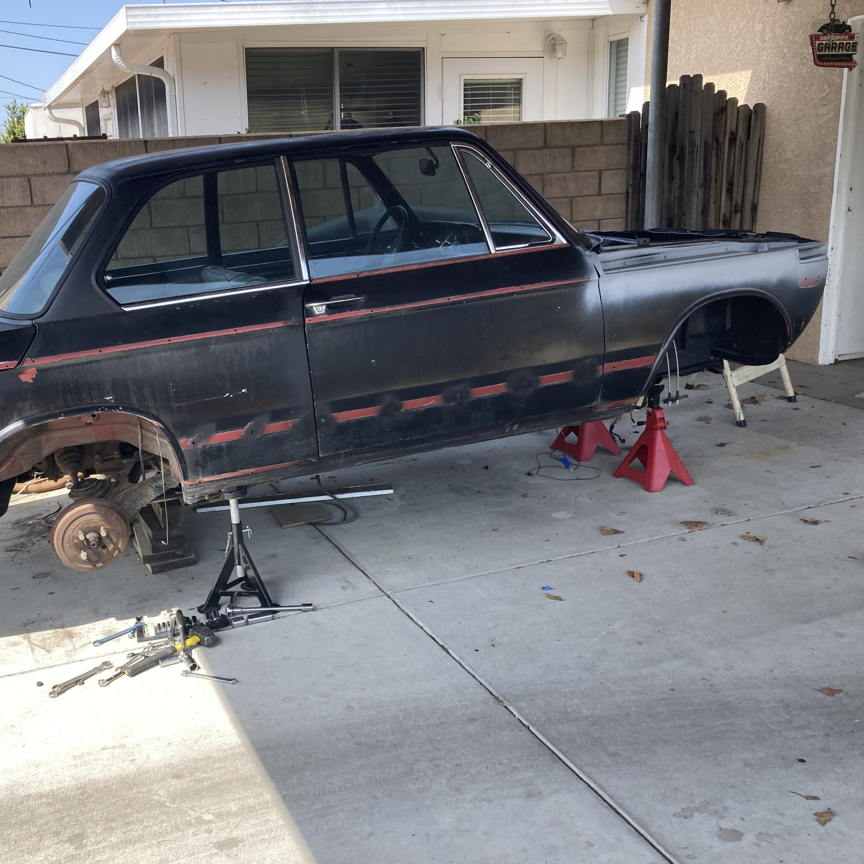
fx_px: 960
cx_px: 280
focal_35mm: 34
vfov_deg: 48.4
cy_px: 420
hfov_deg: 47.6
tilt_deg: -13.6
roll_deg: +1.8
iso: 20
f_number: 1.8
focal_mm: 3.99
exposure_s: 1/941
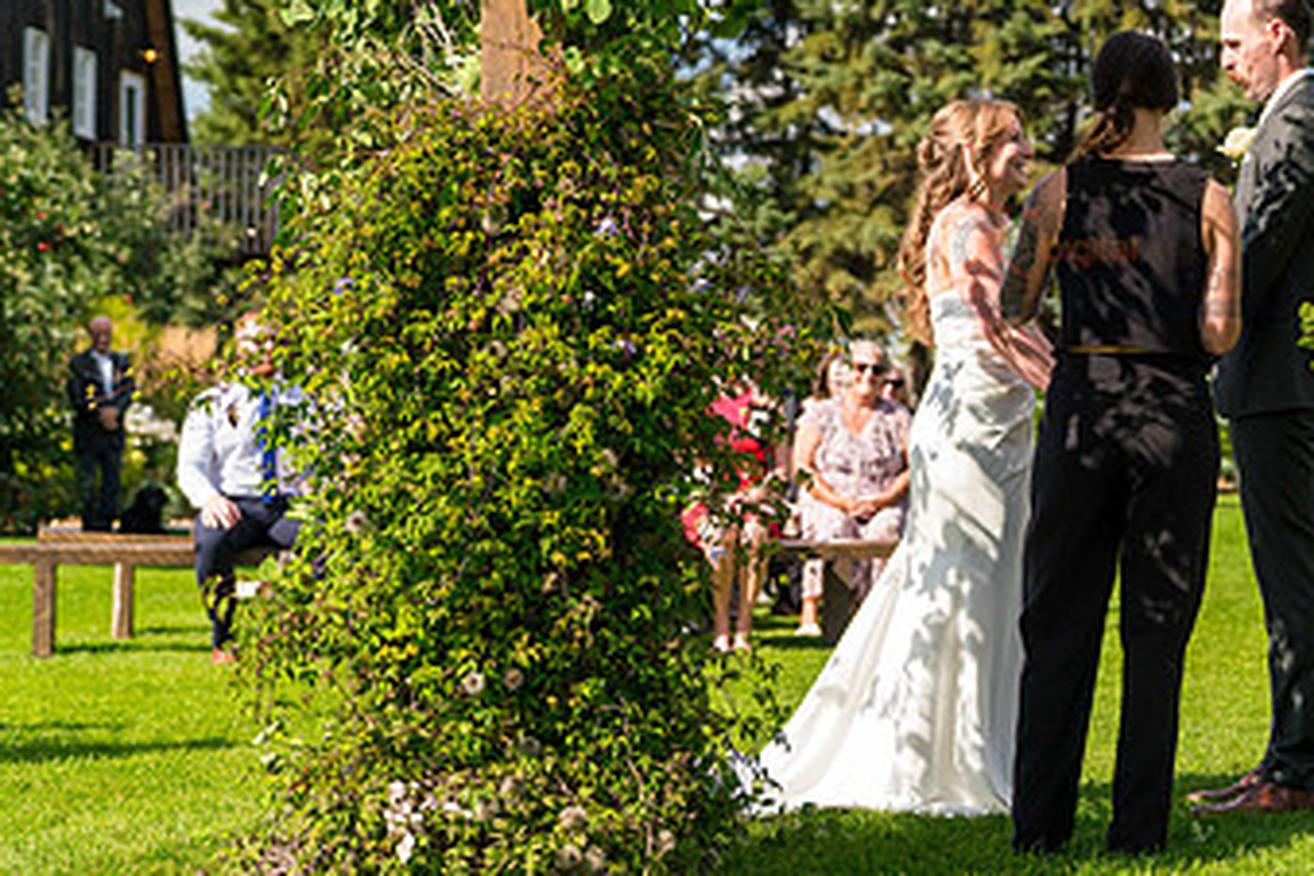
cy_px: 258
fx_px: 3431
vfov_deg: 14.5
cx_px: 1109
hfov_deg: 21.3
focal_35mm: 94
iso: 400
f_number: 2.8
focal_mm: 55
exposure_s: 1/4000
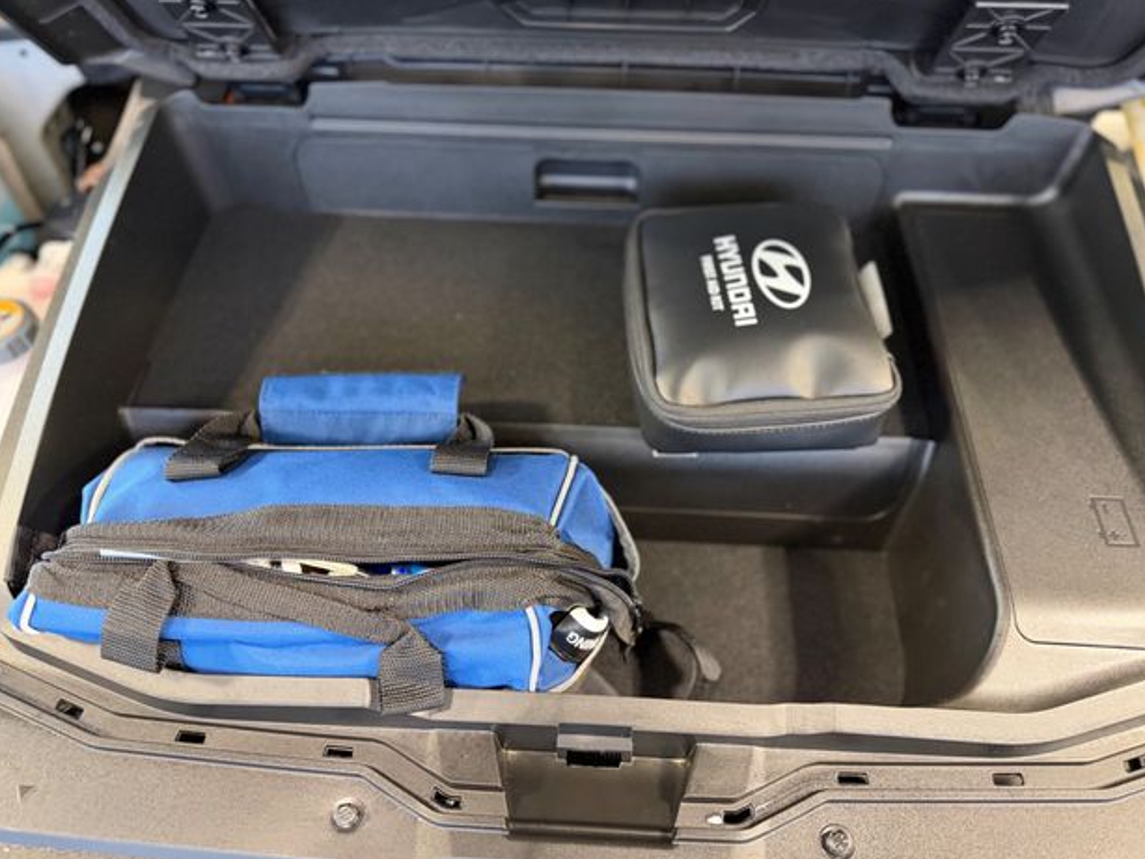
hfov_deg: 69.4
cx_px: 591
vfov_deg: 54.9
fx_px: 827
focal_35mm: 25
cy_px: 440
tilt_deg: -53.9
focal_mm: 6.76
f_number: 1.78
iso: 800
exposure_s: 1/40
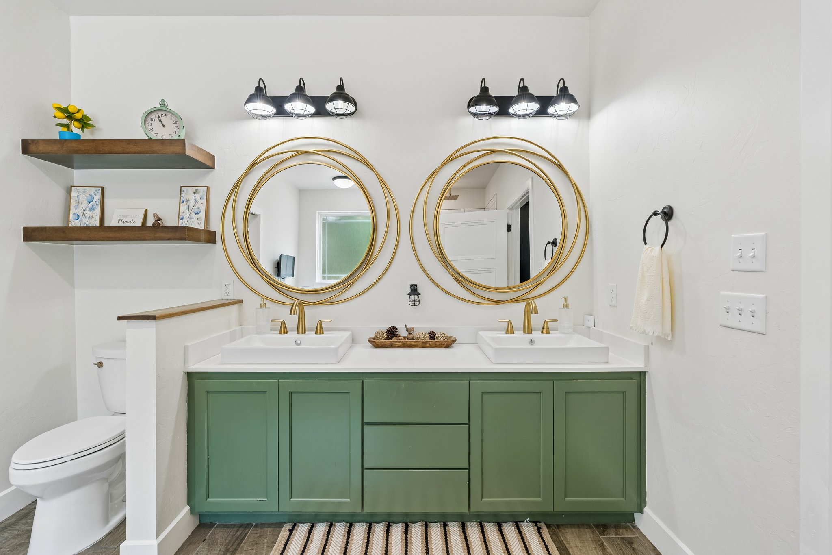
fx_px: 370
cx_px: 416
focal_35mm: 16
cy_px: 278
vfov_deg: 73.7
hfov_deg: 96.7
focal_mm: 16
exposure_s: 1/60
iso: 200
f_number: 8
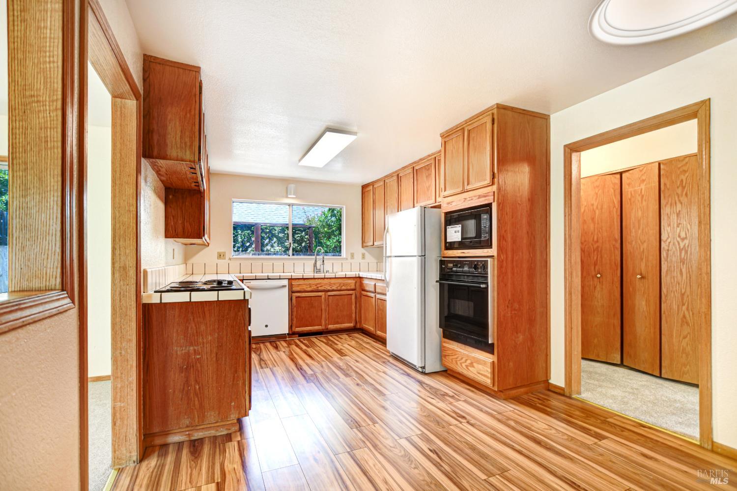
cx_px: 368
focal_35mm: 16
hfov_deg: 96.8
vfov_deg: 73.7
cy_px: 246
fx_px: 327
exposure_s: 1/50
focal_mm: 11
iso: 100
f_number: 3.5
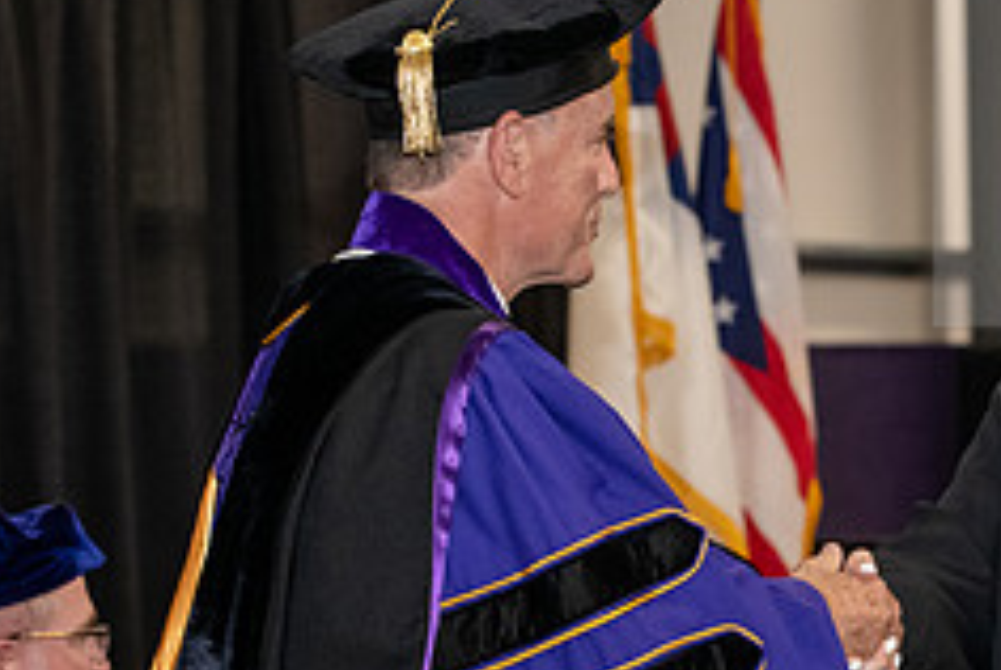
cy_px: 486
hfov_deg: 11.9
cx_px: 806
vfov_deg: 8.0
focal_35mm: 172
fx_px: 4788
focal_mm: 70
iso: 2500
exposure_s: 1/200
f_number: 5
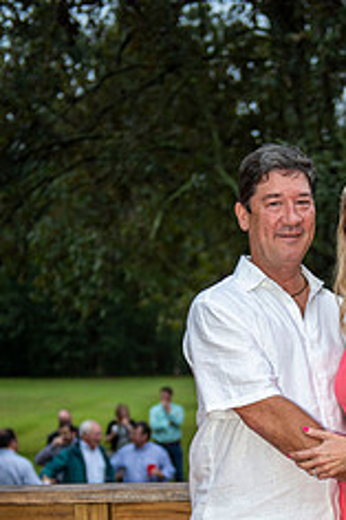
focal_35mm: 80
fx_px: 1155
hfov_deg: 16.8
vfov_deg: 24.7
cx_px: 312
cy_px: 452
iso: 800
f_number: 2.8
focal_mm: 42
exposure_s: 1/200
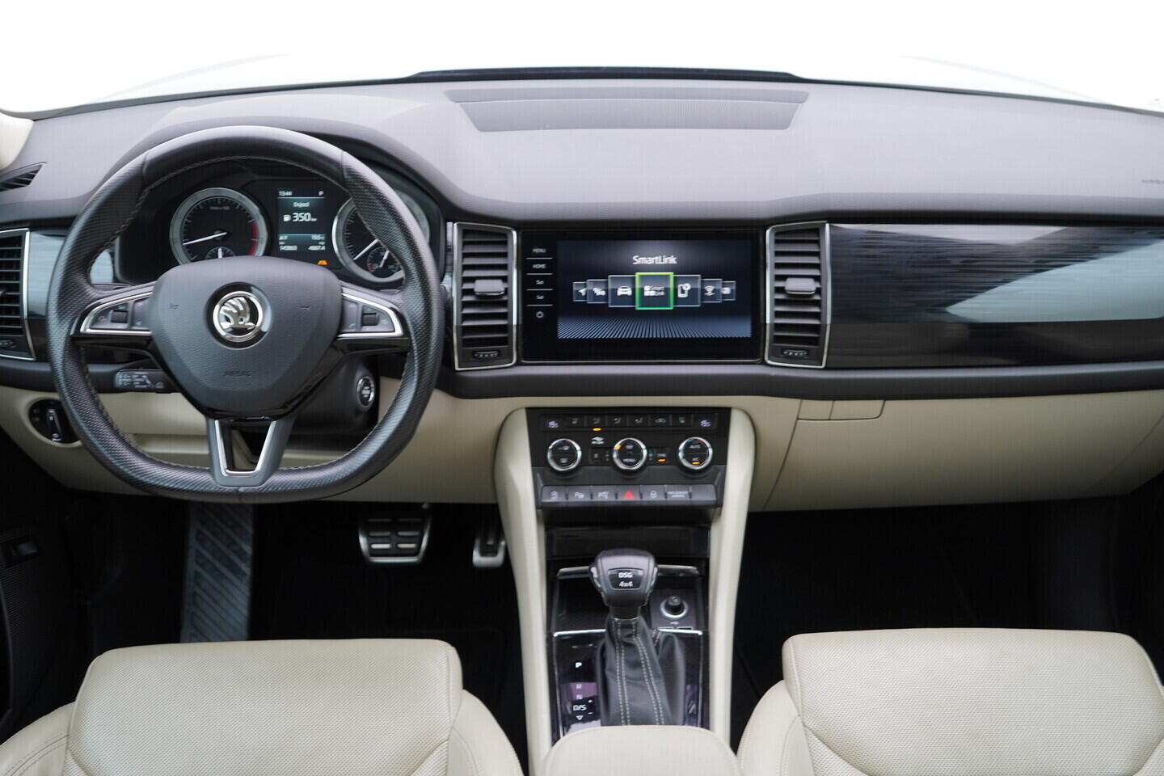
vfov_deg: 36.9
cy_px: 388
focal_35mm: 36
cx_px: 582
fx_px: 1164
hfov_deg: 53.1
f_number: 2.8
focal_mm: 24
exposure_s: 1/40
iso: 250
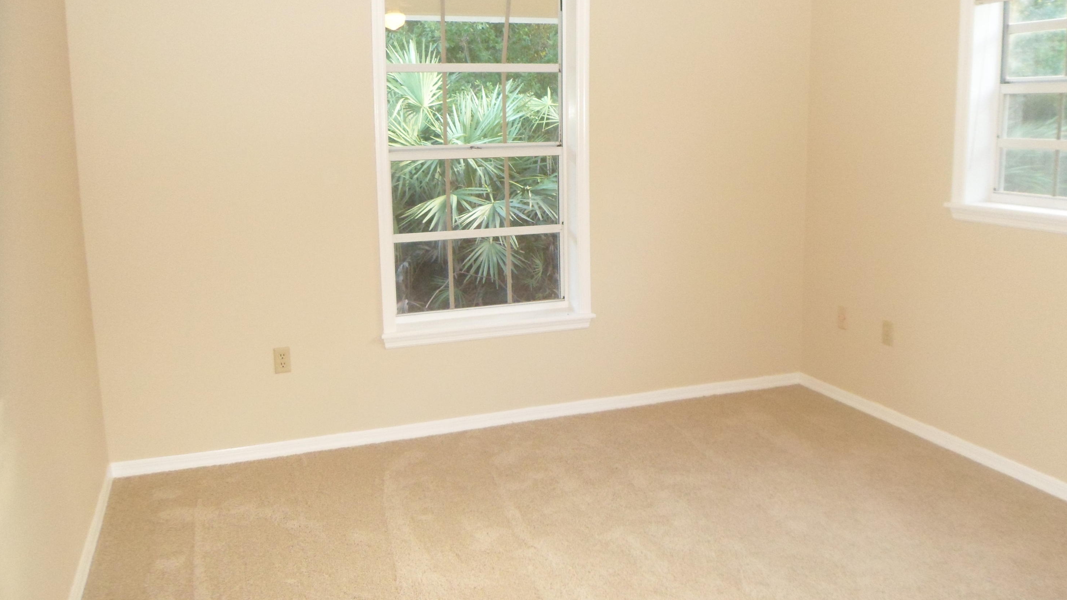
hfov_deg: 64.3
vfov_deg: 38.9
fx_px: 849
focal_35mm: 30
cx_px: 531
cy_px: 255
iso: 400
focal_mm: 4.9
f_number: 3.3
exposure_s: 1/30
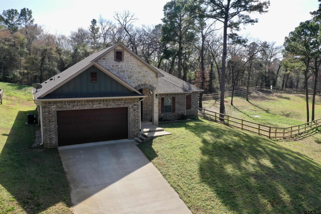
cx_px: 160
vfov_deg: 46.4
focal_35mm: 28
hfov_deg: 65.5
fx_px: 250
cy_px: 107
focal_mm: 10.26
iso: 100
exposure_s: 1/80
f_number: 11
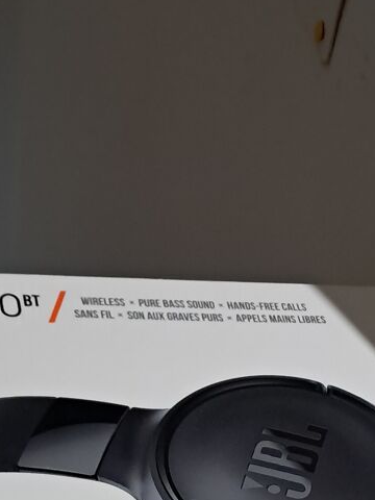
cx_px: 250
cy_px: 602
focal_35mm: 75
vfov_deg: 23.7
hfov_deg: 19.6
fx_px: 1083
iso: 640
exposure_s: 1/60
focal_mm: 4
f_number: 1.8
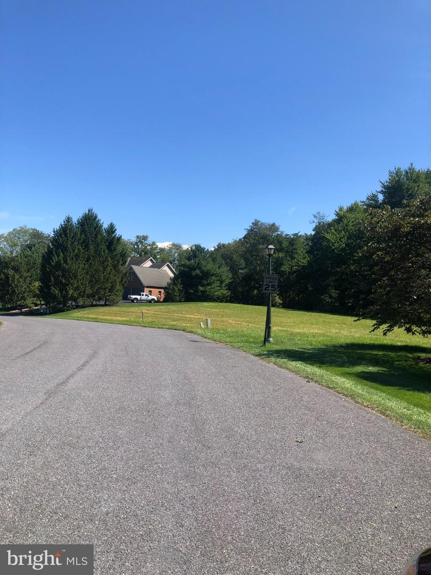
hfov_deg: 49.7
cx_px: 216
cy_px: 288
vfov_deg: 63.4
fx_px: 465
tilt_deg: +1.1
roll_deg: -2.6
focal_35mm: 28
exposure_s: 1/1656
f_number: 1.8
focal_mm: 3.99
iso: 20
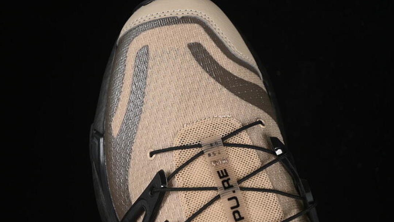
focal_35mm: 79
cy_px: 115
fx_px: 825
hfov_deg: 26.9
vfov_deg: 15.3
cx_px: 197
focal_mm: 50
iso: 160
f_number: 6.3
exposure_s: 1/60
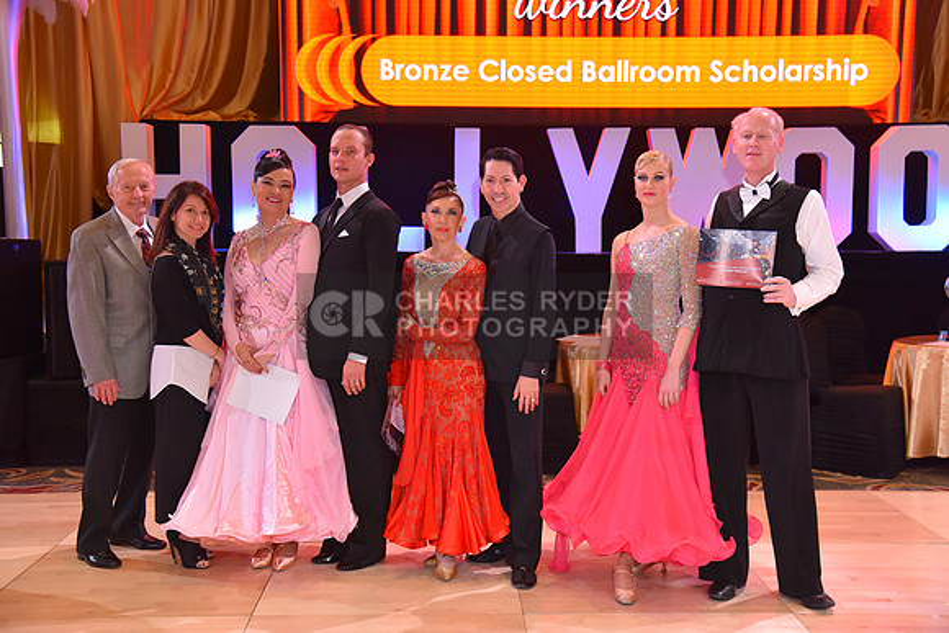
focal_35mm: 46
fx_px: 1213
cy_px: 316
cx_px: 474
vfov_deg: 29.3
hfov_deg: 42.7
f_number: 4.5
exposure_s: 1/250
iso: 2000
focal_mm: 46
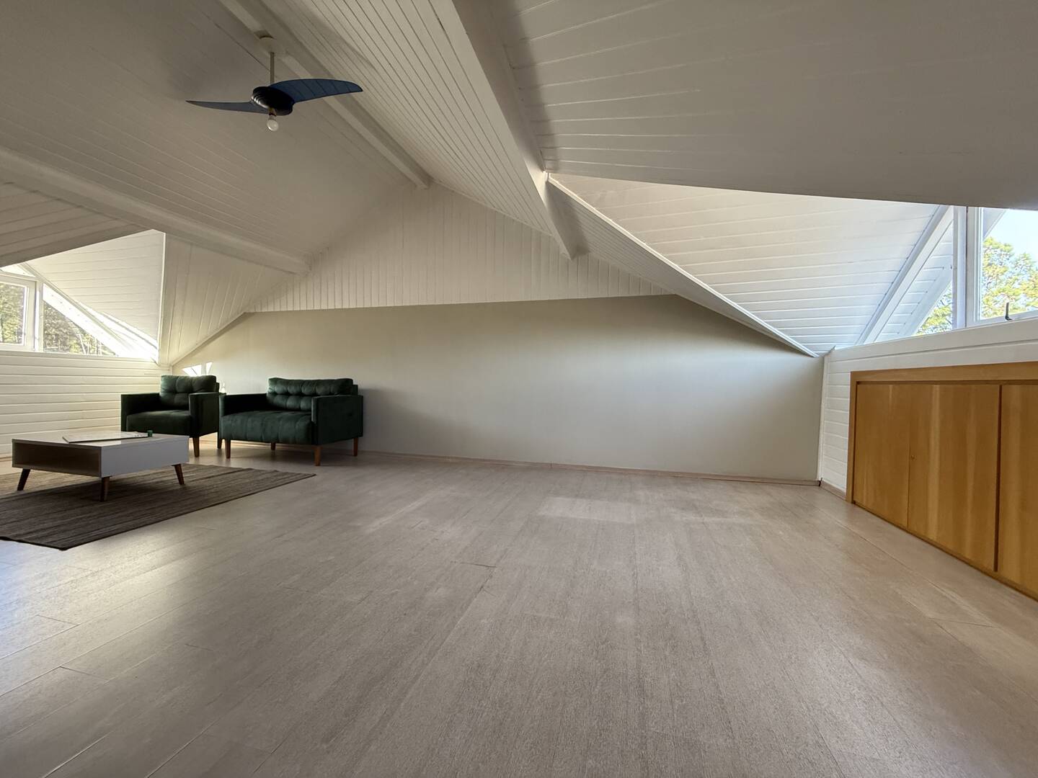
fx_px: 420
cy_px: 389
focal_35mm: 14
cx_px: 519
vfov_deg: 85.7
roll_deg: -1.0
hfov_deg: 102.1
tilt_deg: +0.2
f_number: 2.2
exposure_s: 1/120
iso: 250
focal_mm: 2.22
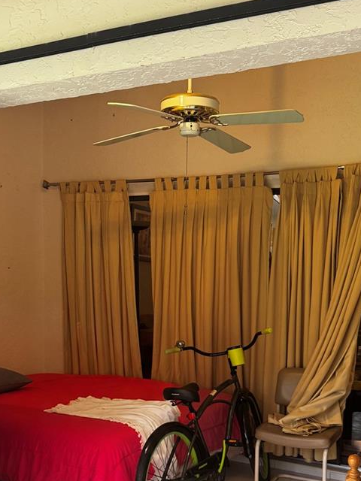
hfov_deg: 32.2
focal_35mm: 45
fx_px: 626
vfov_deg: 41.4
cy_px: 332
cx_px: 178
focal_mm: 6.76
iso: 250
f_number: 1.78
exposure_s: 1/60
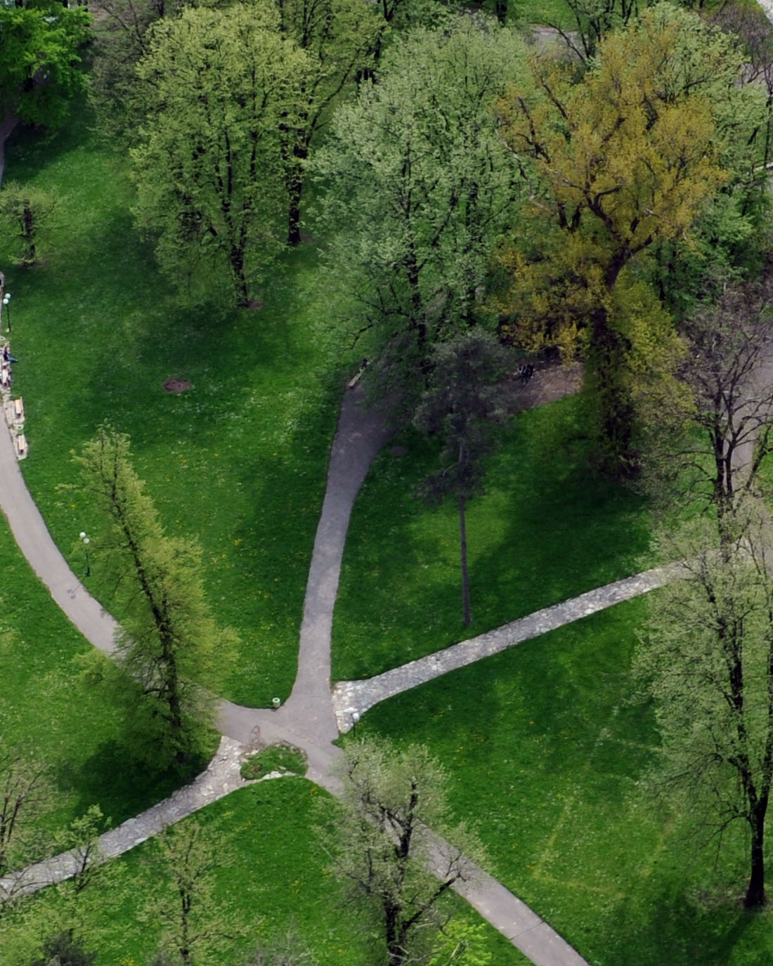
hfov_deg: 13.5
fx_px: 3260
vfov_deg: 16.8
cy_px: 600
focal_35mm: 114
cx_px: 315
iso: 200
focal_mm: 26
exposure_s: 1/250
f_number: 8
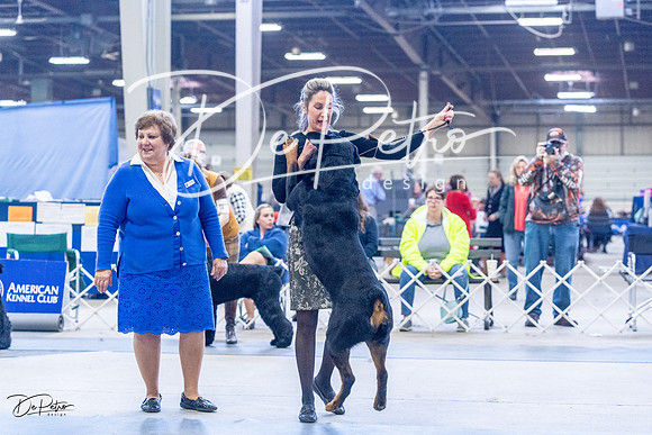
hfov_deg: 23.1
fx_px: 1594
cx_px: 326
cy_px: 218
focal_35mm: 88
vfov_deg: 15.5
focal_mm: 88
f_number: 3.5
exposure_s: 1/320
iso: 6400
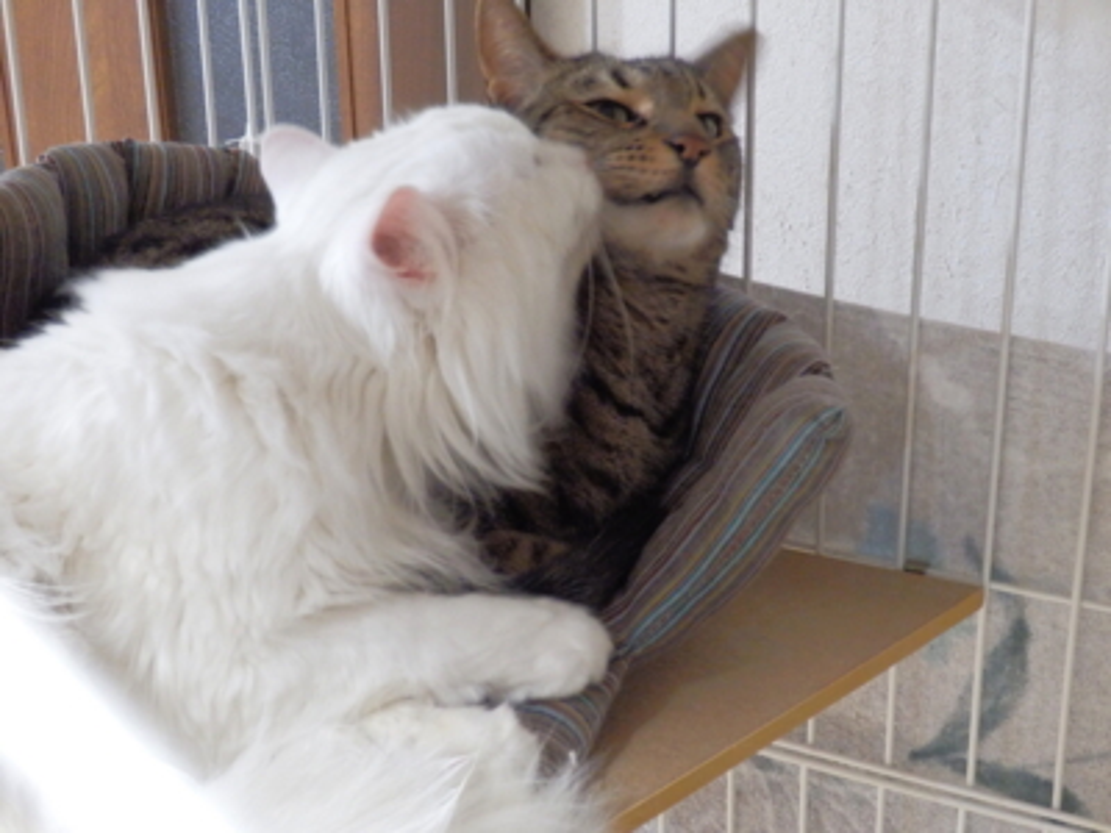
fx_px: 1444
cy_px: 416
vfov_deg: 32.2
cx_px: 556
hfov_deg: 42.1
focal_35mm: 45
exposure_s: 1/10
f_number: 3.8
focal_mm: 8
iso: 1000
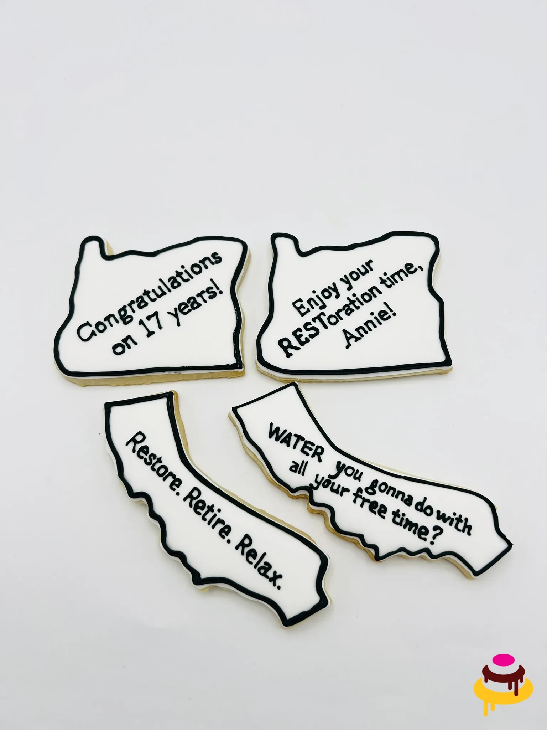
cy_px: 365
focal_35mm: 26
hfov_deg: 53.1
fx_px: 548
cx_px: 274
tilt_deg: -70.3
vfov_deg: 67.3
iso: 50
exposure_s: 1/3460
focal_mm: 5.7
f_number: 1.5
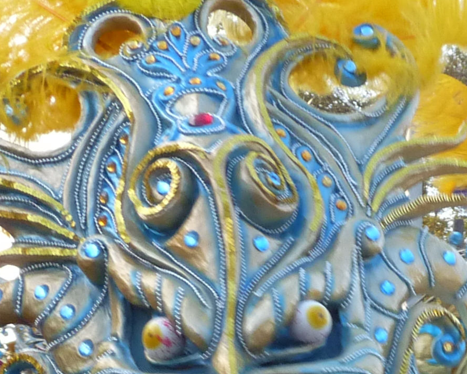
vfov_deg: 13.4
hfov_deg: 17.0
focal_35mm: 112
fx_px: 1548
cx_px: 357
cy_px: 457
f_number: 3.6
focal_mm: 4.8
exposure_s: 1/200
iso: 200
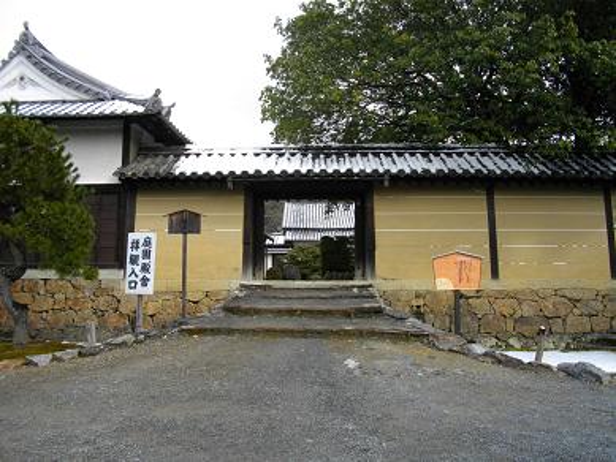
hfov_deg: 56.8
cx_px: 308
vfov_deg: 44.2
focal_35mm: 32
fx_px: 570
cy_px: 231
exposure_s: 1/200
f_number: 5.5
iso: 100
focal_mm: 5.7
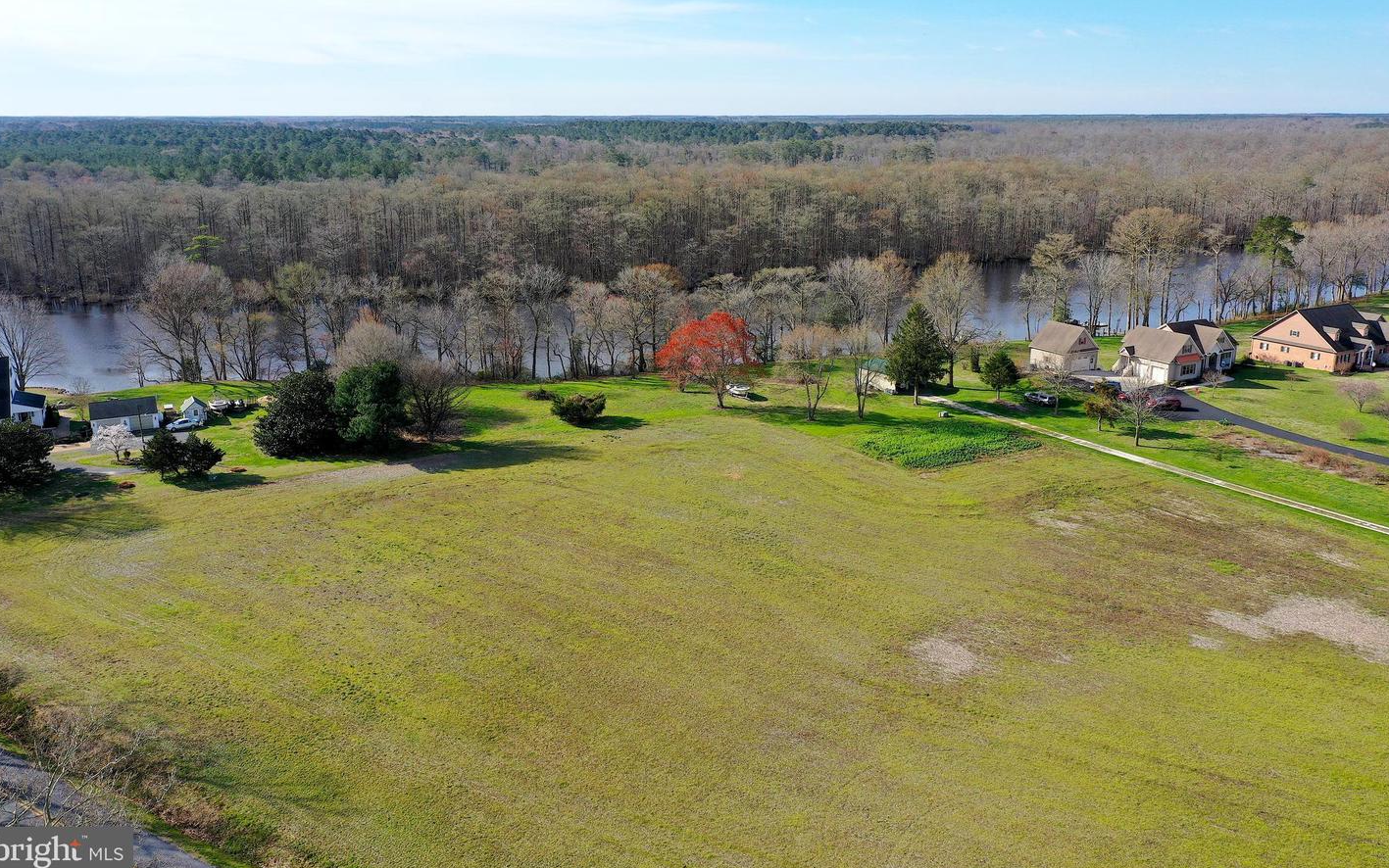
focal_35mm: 29
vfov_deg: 43.1
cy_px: 407
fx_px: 1098
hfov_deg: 64.6
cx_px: 686
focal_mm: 10.26
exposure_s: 1/320
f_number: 5.6
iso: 100
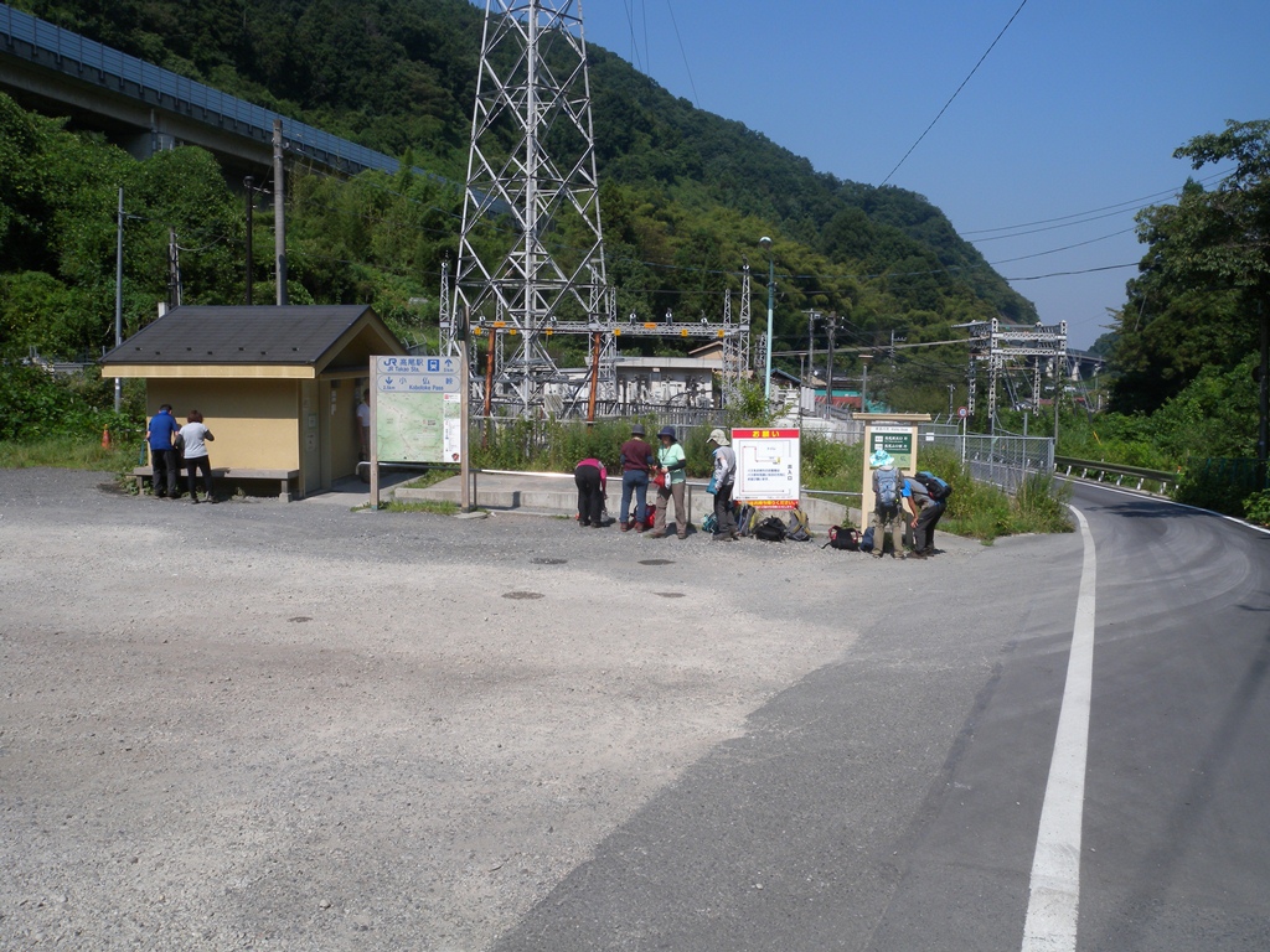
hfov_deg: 63.4
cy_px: 476
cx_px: 635
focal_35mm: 28
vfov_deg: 49.7
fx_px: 1027
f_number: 7.2
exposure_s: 1/231
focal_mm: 6
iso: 64
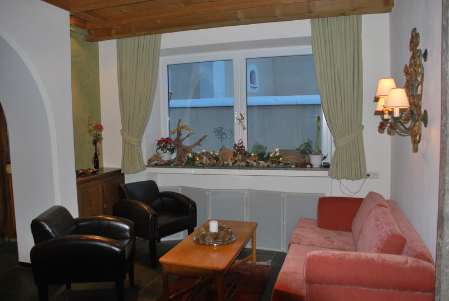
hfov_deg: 67.3
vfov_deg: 48.1
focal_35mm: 27
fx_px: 337
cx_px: 224
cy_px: 150
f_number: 3.5
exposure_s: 1/60
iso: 200
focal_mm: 18
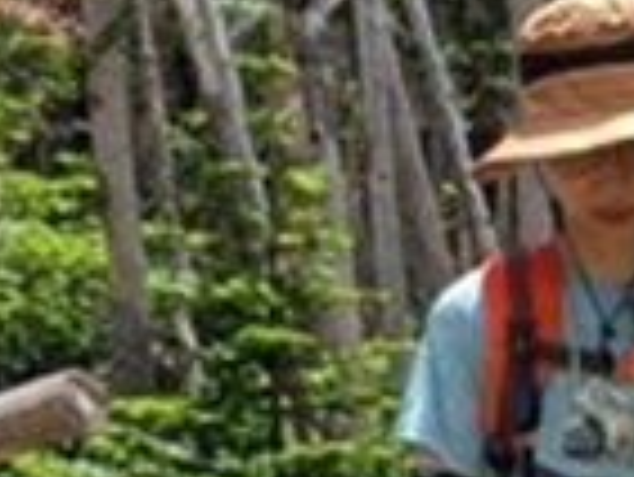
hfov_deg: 14.3
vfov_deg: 10.4
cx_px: 616
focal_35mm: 136
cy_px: 817
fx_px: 2493
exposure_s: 1/706
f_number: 1.68
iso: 20
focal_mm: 6.9
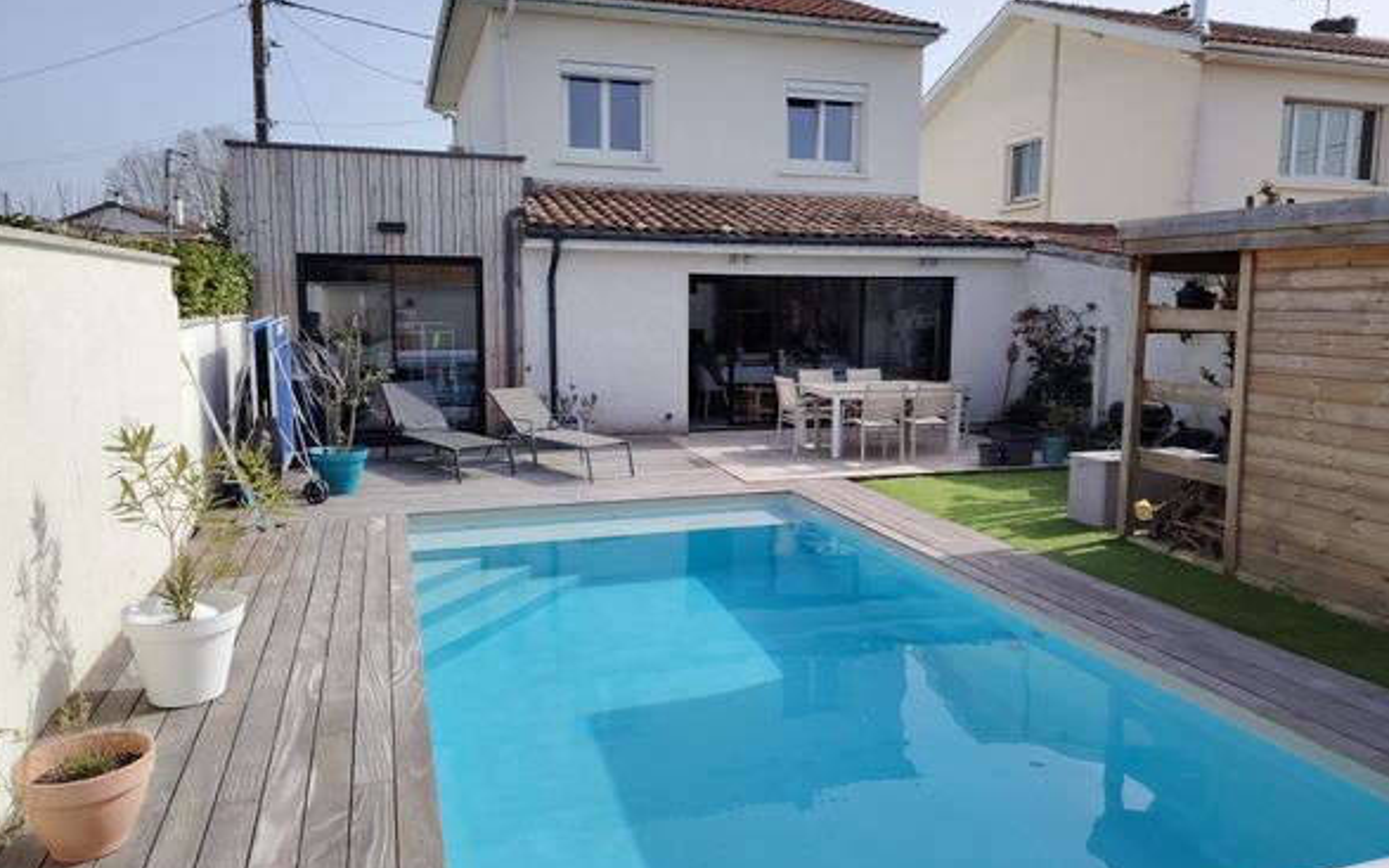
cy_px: 407
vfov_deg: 47.6
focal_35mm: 26
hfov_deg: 70.4
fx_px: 984
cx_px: 698
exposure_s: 1/968
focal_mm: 5.25
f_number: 1.75
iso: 100
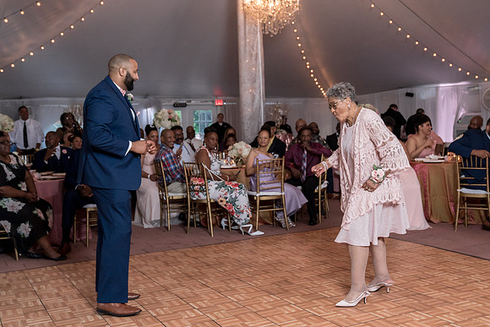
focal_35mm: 43
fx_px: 583
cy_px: 147
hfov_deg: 45.5
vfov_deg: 31.3
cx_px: 265
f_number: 4
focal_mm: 32
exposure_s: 1/200
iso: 2000
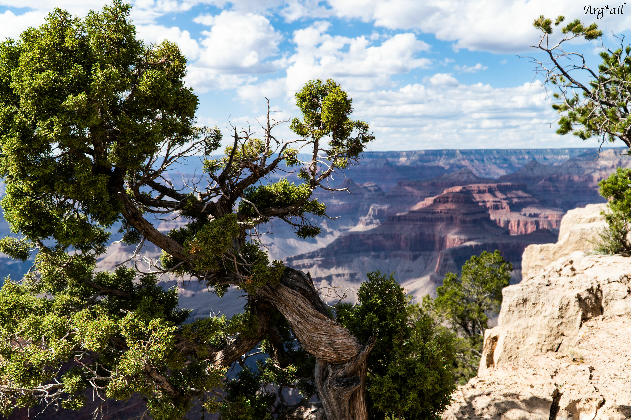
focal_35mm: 32
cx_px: 316
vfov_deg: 41.7
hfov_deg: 59.5
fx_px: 552
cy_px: 210
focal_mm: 21
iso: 100
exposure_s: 1/640
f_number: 4.5
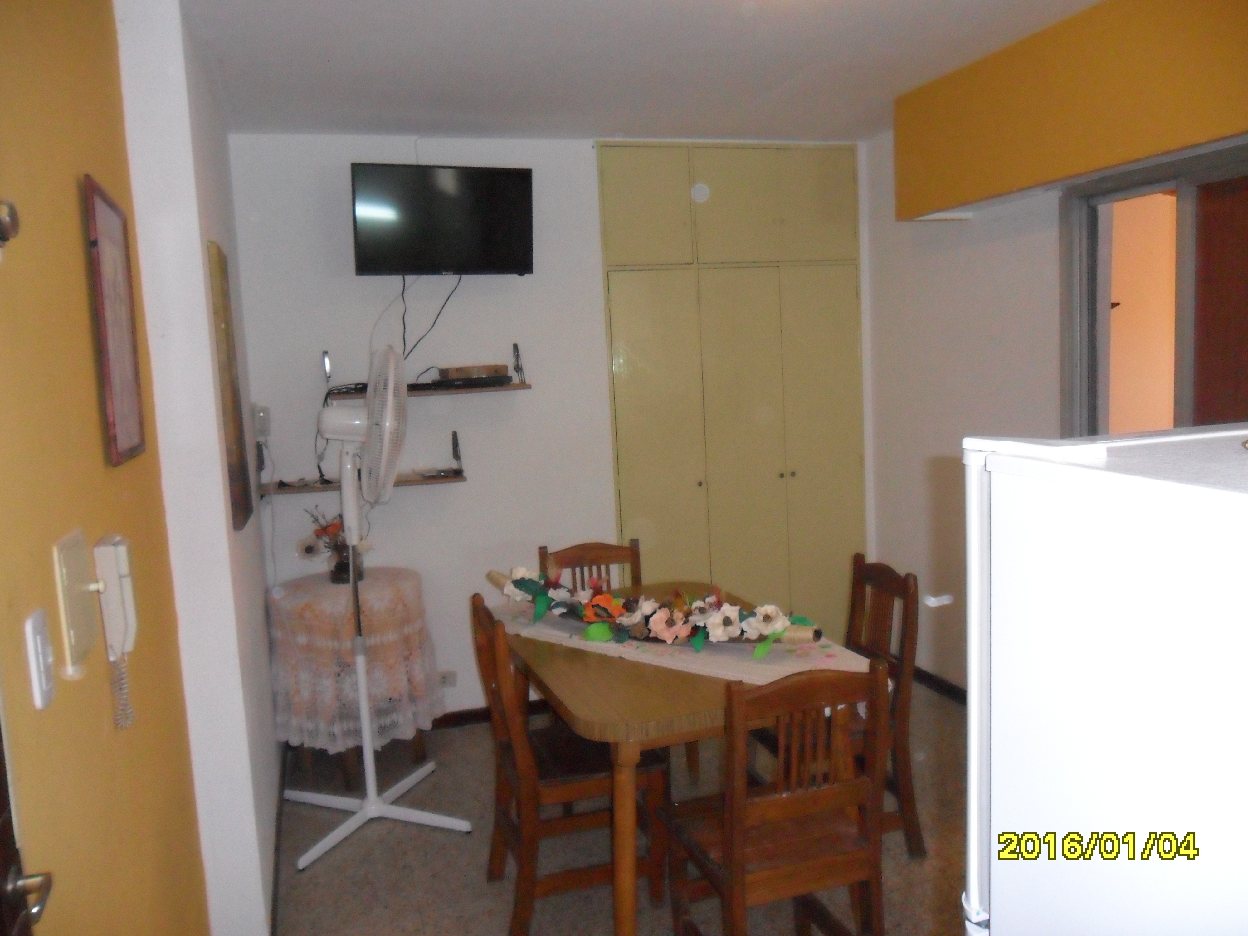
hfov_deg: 65.3
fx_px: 973
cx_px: 624
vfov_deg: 51.4
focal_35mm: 27
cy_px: 468
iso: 400
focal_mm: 4.9
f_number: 3.5
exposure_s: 1/45
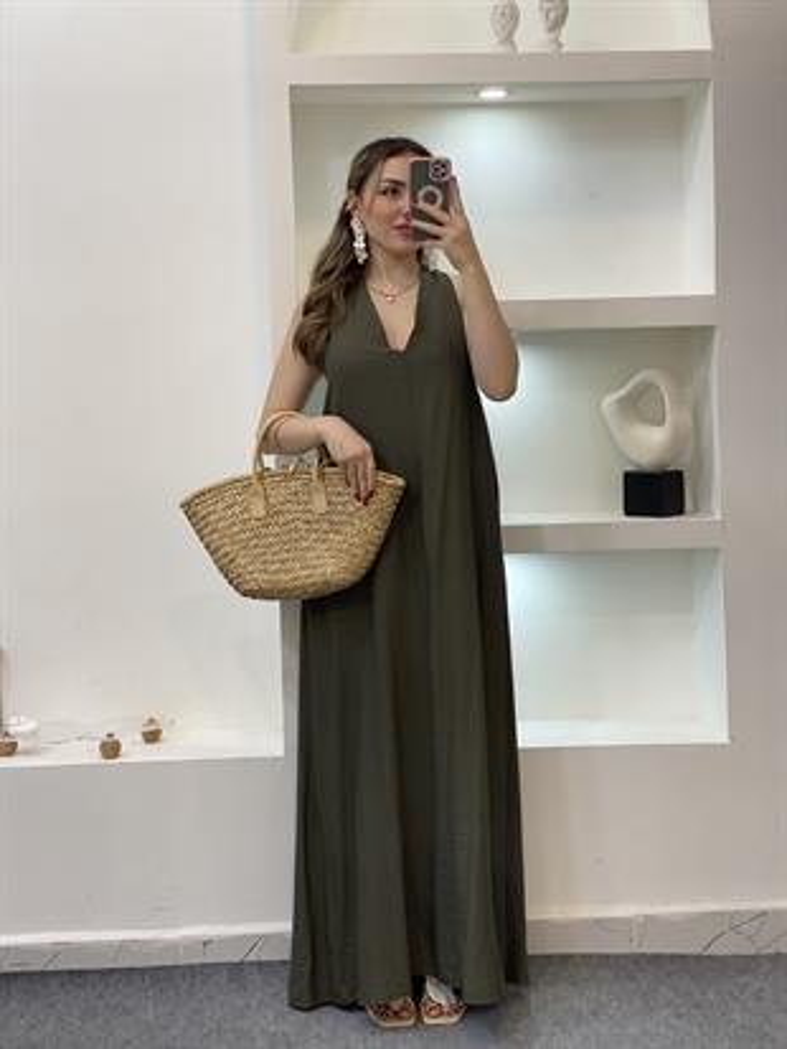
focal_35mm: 52
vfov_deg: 36.8
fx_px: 1575
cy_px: 524
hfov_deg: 28.0
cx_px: 394
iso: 80
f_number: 2
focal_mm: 6
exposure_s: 1/100
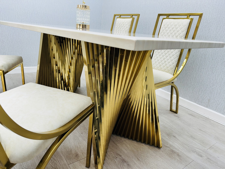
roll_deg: -5.3
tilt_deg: -19.0
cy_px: 84
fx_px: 156
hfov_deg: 71.6
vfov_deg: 56.8
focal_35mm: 24
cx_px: 112
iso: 64
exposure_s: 1/145
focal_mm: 6.86
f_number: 1.78
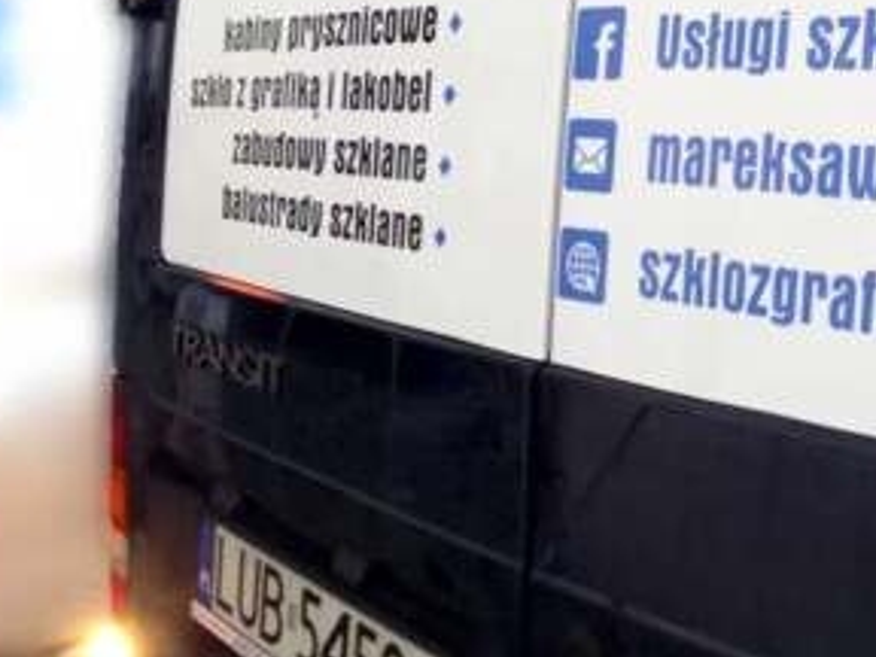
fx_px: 1215
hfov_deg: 38.5
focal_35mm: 48
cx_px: 672
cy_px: 201
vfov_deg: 30.0
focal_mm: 4
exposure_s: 1/5
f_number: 3.1
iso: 400
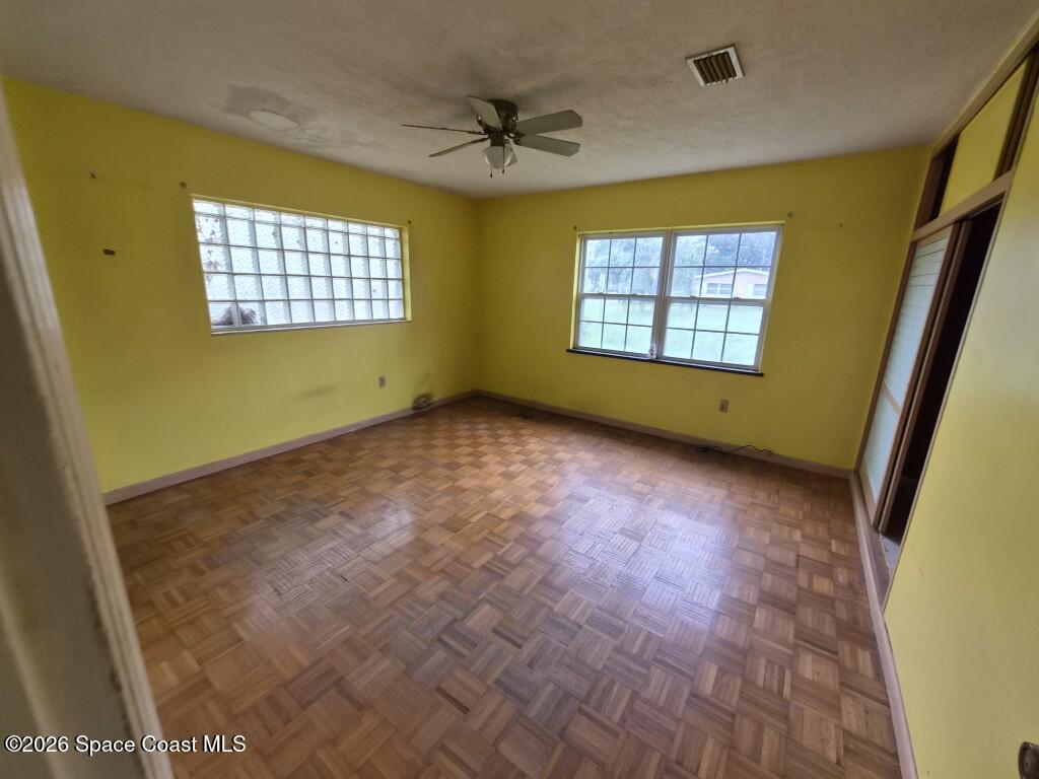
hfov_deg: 106.2
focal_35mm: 13
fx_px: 390
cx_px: 520
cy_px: 390
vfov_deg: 89.9
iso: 40
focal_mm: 1.7
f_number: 2.2
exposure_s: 1/60
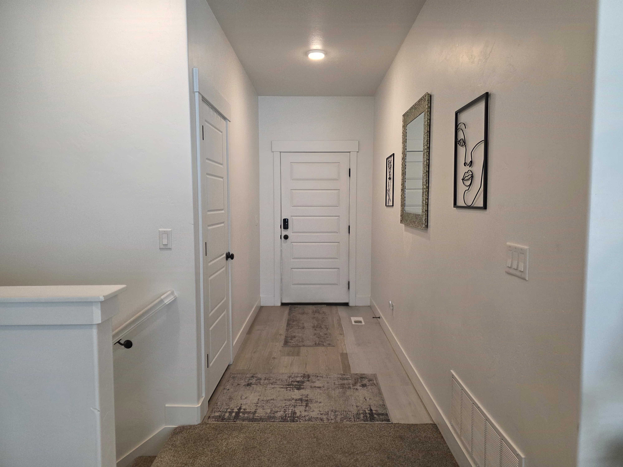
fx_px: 414
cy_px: 234
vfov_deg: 58.9
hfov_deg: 73.9
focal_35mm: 23
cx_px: 312
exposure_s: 1/120
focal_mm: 6.3
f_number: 1.7
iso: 160
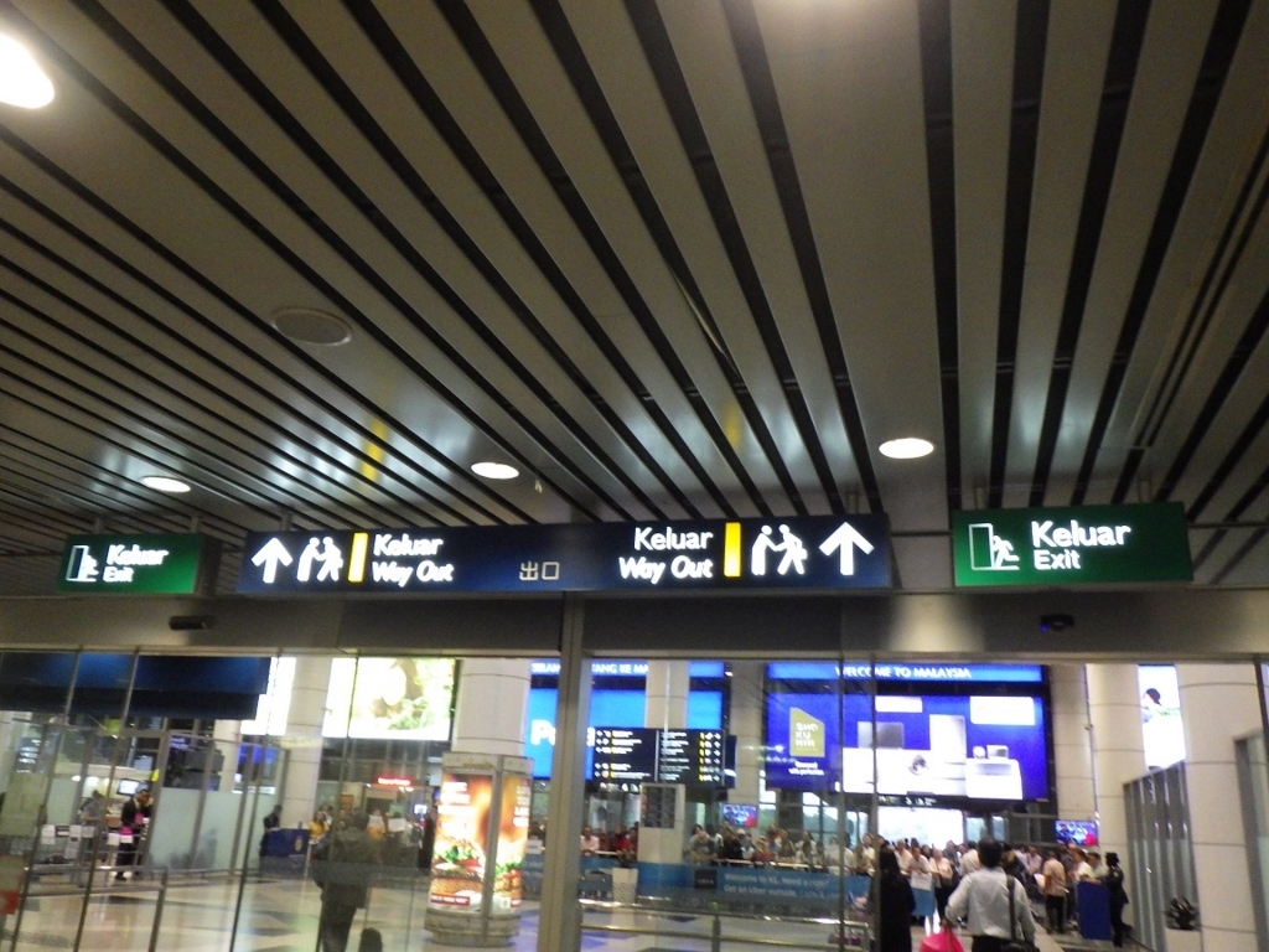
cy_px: 476
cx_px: 634
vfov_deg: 49.7
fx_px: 1026
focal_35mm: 28
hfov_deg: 63.4
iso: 800
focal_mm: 5
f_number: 3.5
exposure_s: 1/45
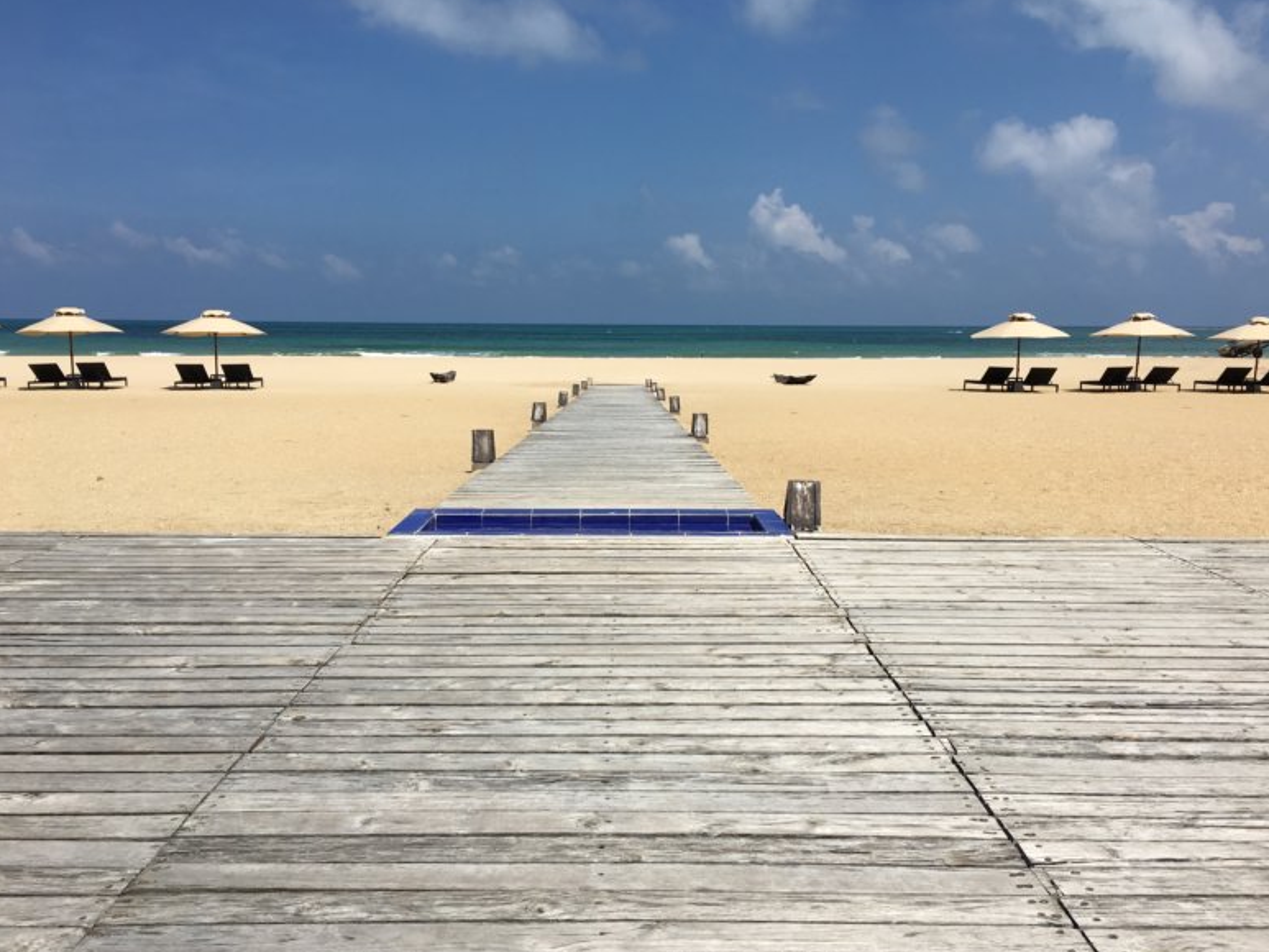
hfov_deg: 60.0
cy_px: 484
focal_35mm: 30
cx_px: 640
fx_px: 1100
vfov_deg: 46.8
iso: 25
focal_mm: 4.15
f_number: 2.2
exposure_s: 1/3497
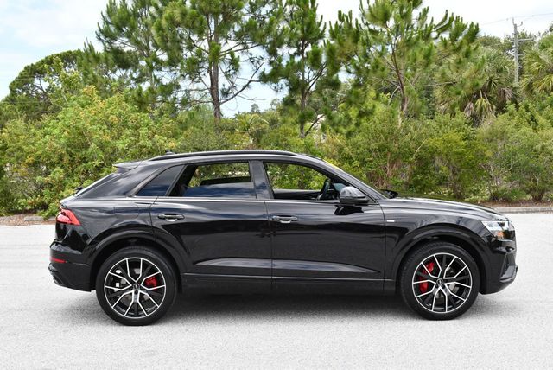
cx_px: 276
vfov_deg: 30.6
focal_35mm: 44
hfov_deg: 44.5
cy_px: 185
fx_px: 676
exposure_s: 1/250
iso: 200
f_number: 8
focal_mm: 22
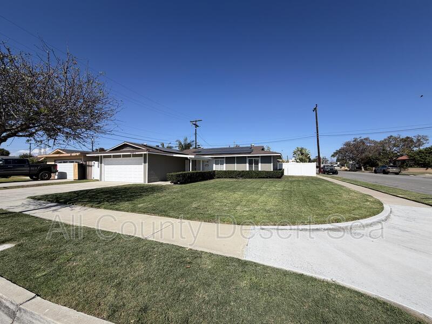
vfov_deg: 85.7
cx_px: 216
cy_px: 162
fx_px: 175
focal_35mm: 14
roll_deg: +0.8
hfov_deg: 102.1
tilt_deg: +2.9
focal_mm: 2.22
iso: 20
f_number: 2.2
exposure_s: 1/1125
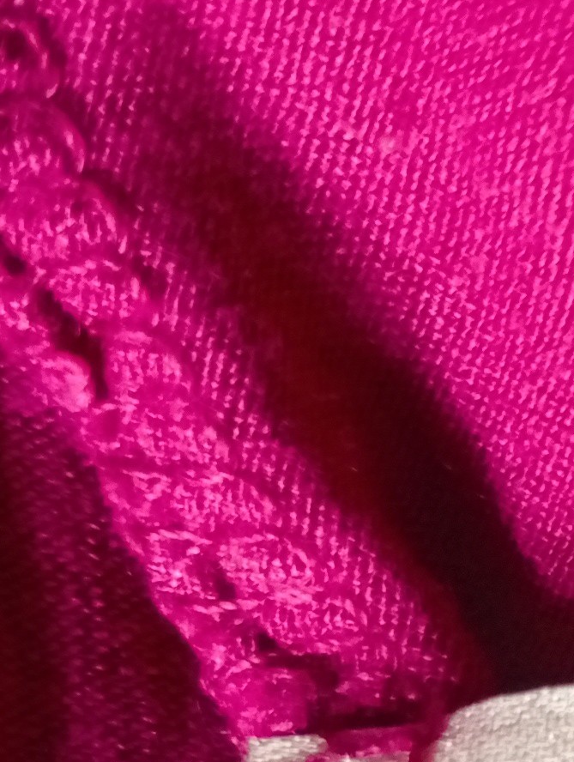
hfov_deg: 10.8
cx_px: 1208
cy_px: 959
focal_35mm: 124
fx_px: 2734
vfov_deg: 15.2
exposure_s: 1/50
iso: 85
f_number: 1.8
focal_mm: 3.84
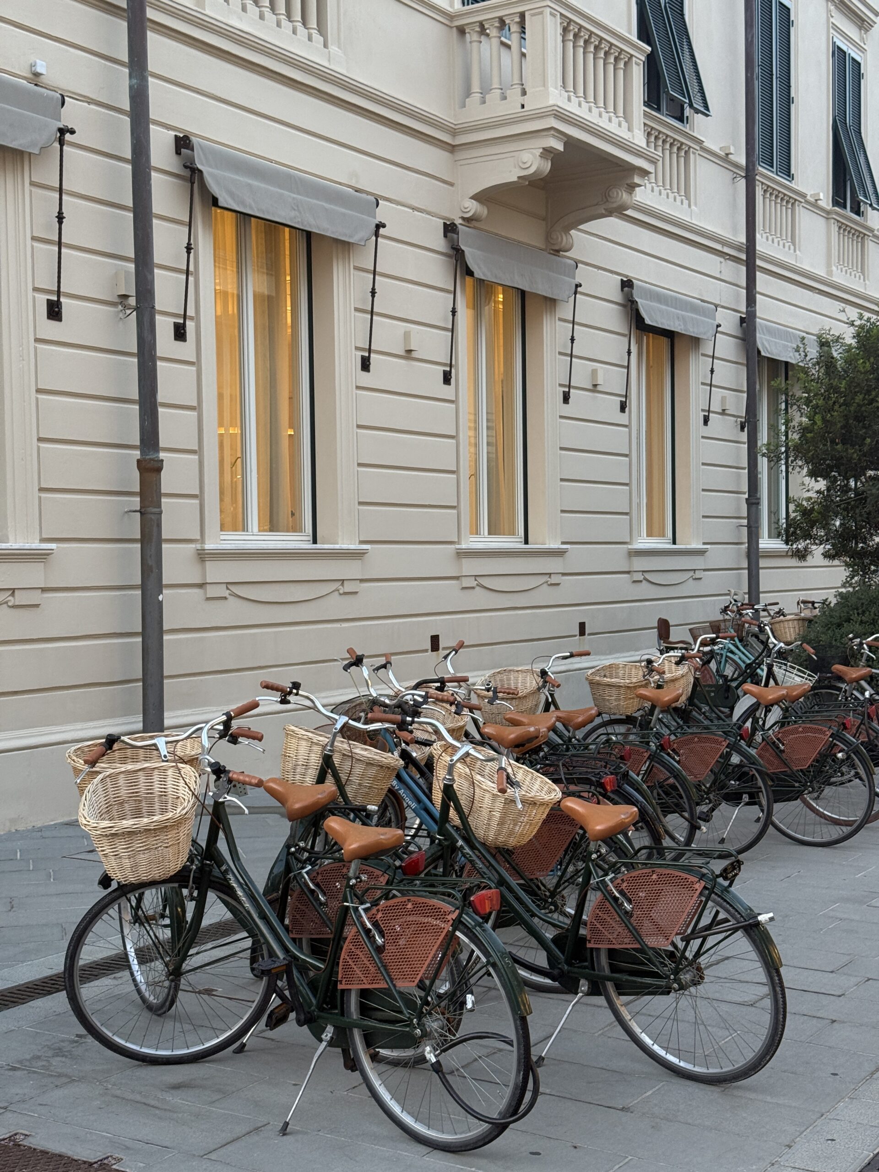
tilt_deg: -0.8
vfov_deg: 39.7
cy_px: 586
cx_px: 440
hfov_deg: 30.3
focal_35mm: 48
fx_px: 1625
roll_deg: +0.4
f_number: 1.78
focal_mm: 6.76
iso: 160
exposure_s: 1/60
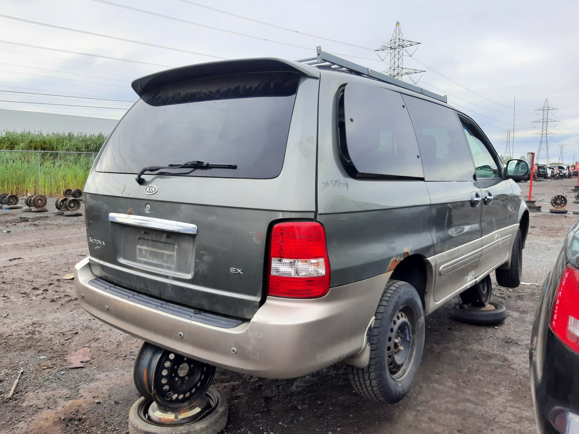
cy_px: 217
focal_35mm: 26
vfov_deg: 53.1
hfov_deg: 67.3
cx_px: 290
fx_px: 435
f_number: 1.7
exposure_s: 1/336
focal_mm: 3.92
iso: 40
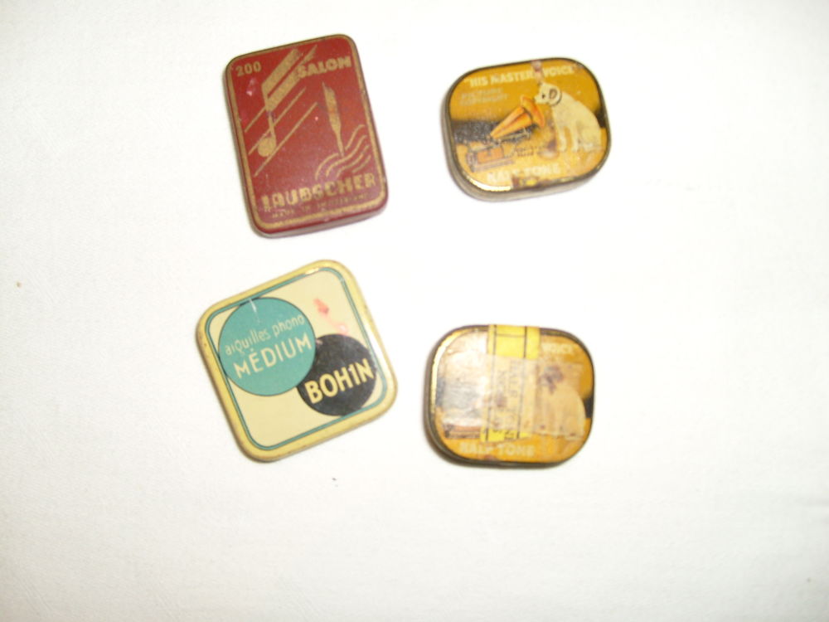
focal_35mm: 35
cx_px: 414
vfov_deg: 40.7
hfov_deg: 52.6
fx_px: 838
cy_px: 311
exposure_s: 1/45
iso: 100
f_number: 2.8
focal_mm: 5.8
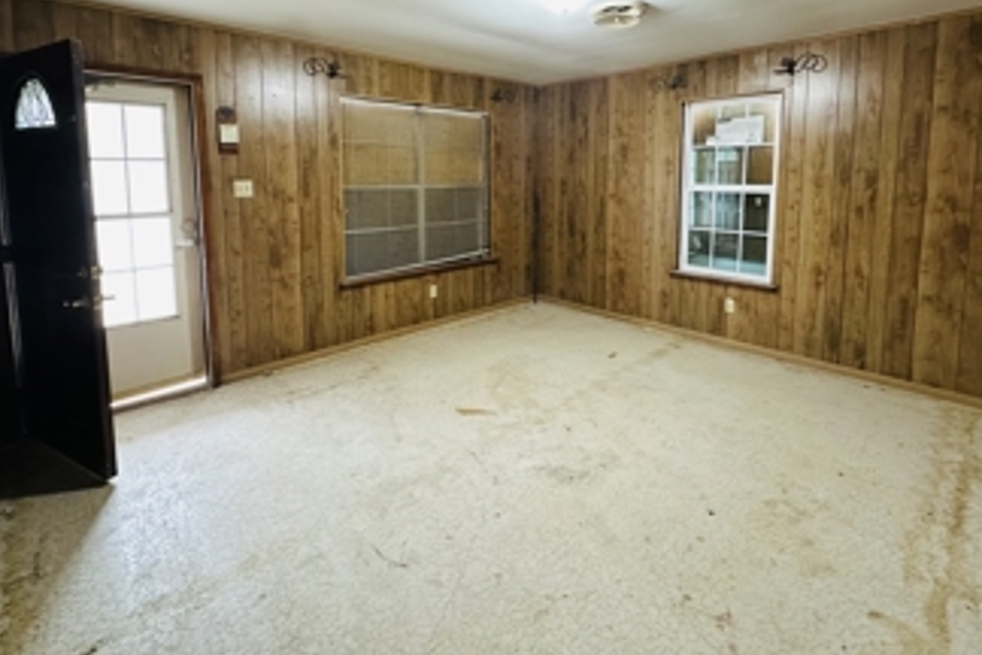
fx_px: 491
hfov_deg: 90.0
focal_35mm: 18
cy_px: 218
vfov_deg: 65.6
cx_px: 509
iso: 500
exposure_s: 1/60
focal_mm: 2.22
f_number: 2.2
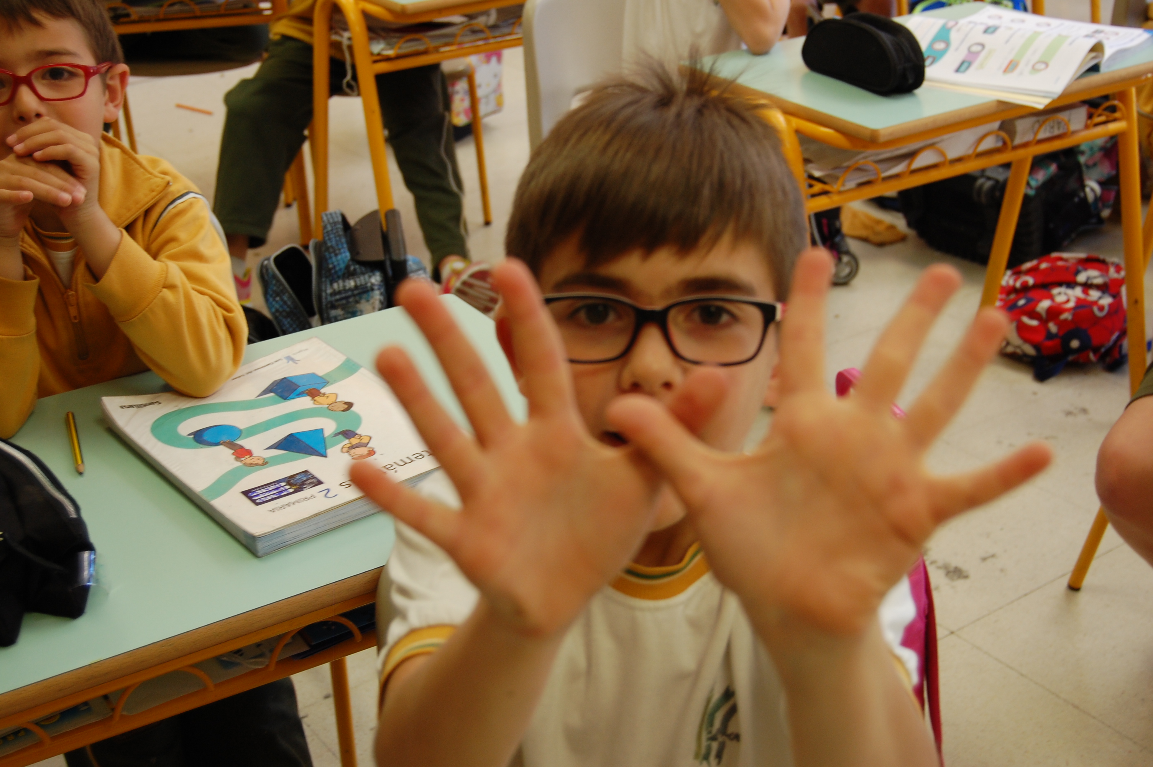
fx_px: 1632
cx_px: 576
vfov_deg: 26.4
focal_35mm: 51
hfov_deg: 38.9
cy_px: 384
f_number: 4.5
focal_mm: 34
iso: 400
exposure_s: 1/60
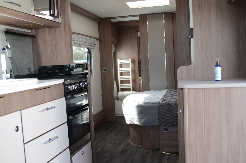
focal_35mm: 36
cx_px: 123
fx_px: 246
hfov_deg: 53.2
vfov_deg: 36.7
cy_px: 82
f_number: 2.8
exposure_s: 1/30
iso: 100
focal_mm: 24
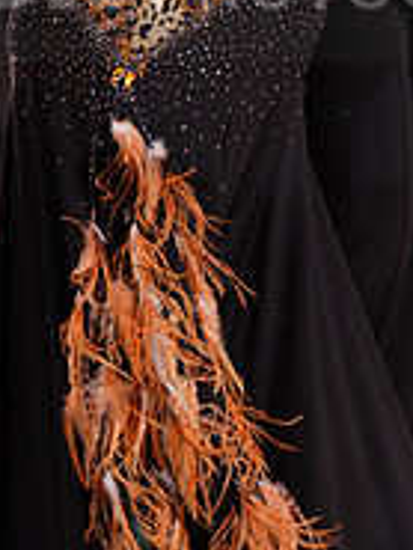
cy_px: -36
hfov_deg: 6.1
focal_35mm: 244
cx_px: 331
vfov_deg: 8.1
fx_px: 3877
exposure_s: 1/200
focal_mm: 81
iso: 1600
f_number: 4.5
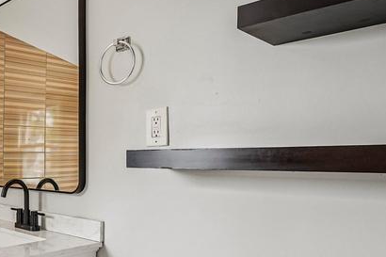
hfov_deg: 46.5
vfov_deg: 37.6
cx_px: 8
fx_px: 375
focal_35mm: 35
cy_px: 157
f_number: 8
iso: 500
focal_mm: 14
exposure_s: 1/50
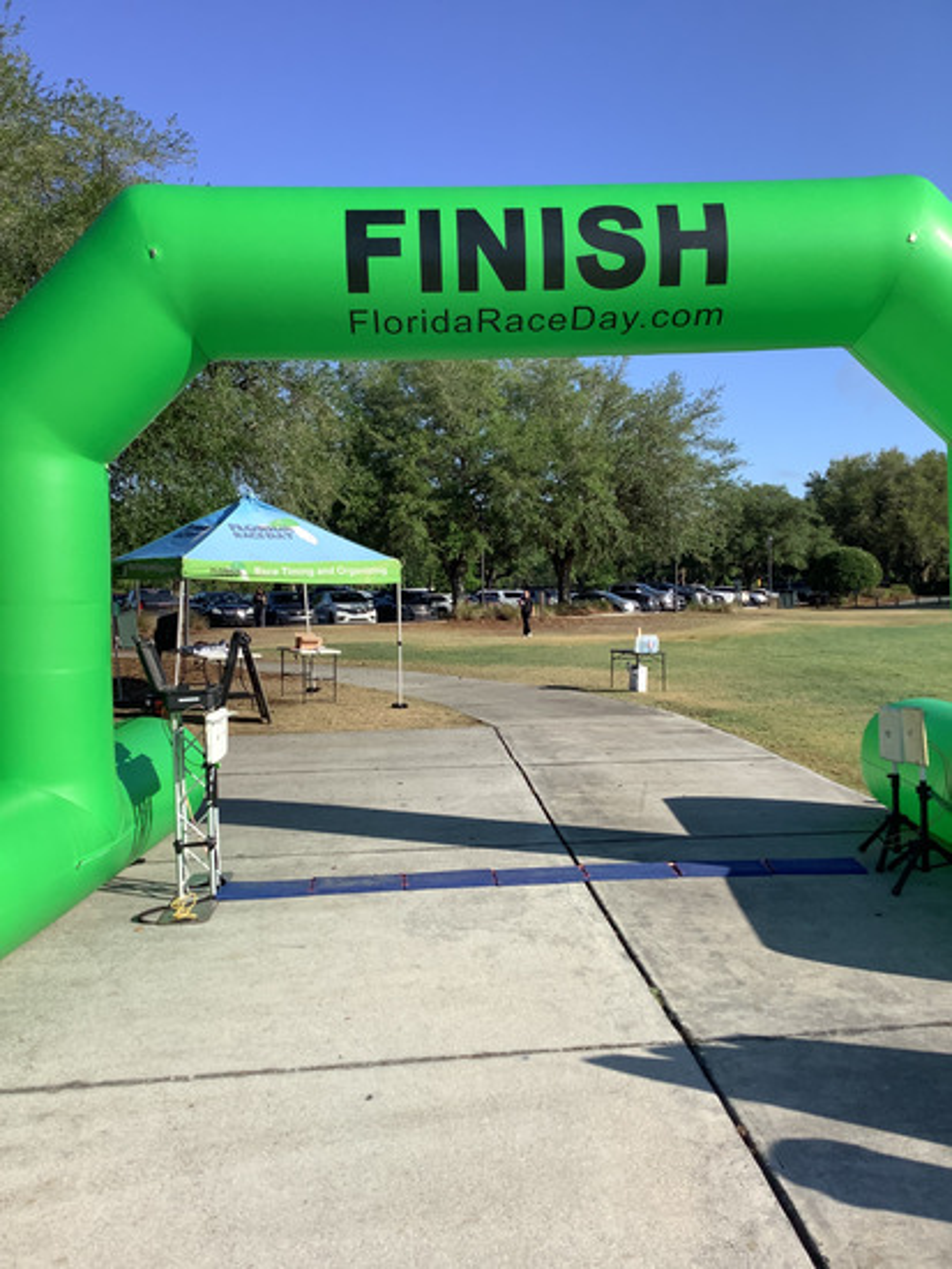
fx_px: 1136
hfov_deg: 45.5
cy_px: 634
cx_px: 476
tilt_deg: -5.9
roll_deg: +2.5
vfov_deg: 58.3
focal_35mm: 31
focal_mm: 3.3
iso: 25
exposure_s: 1/1148
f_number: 2.4
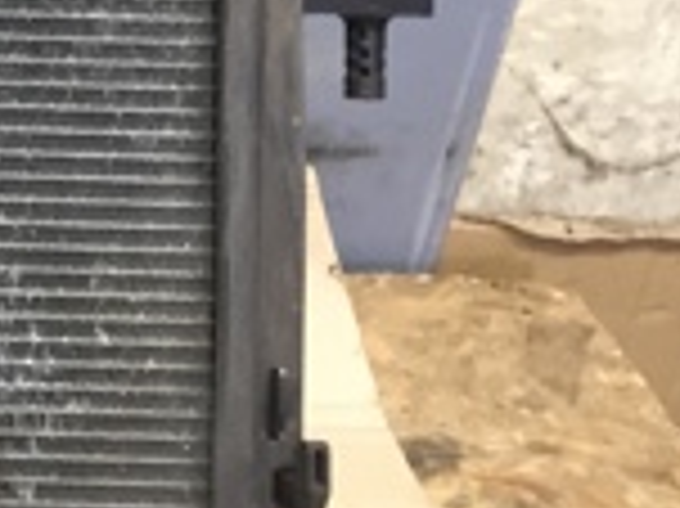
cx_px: -730
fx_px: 2414
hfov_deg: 13.5
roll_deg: -1.3
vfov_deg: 11.8
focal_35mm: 123
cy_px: -112
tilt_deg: -25.8
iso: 100
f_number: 2.2
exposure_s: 1/33
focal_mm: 4.15
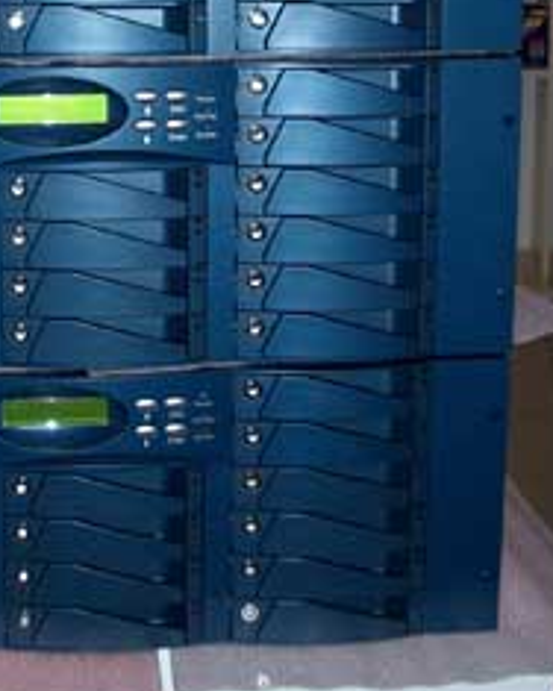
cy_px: 43
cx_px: 62
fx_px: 1596
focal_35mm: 78
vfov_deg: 23.7
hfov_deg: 19.3
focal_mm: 6.8
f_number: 2.8
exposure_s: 1/40
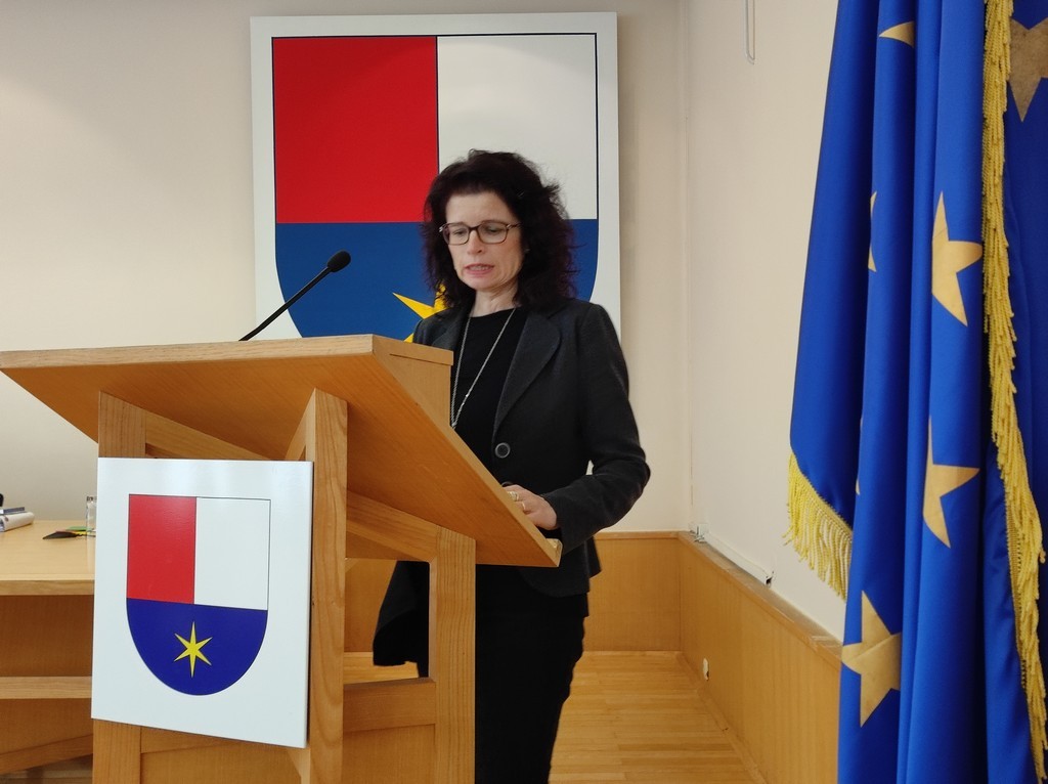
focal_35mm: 25
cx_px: 524
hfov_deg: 69.4
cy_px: 392
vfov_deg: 54.8
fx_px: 756
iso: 533
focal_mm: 4.7
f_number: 1.79
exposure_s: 1/33
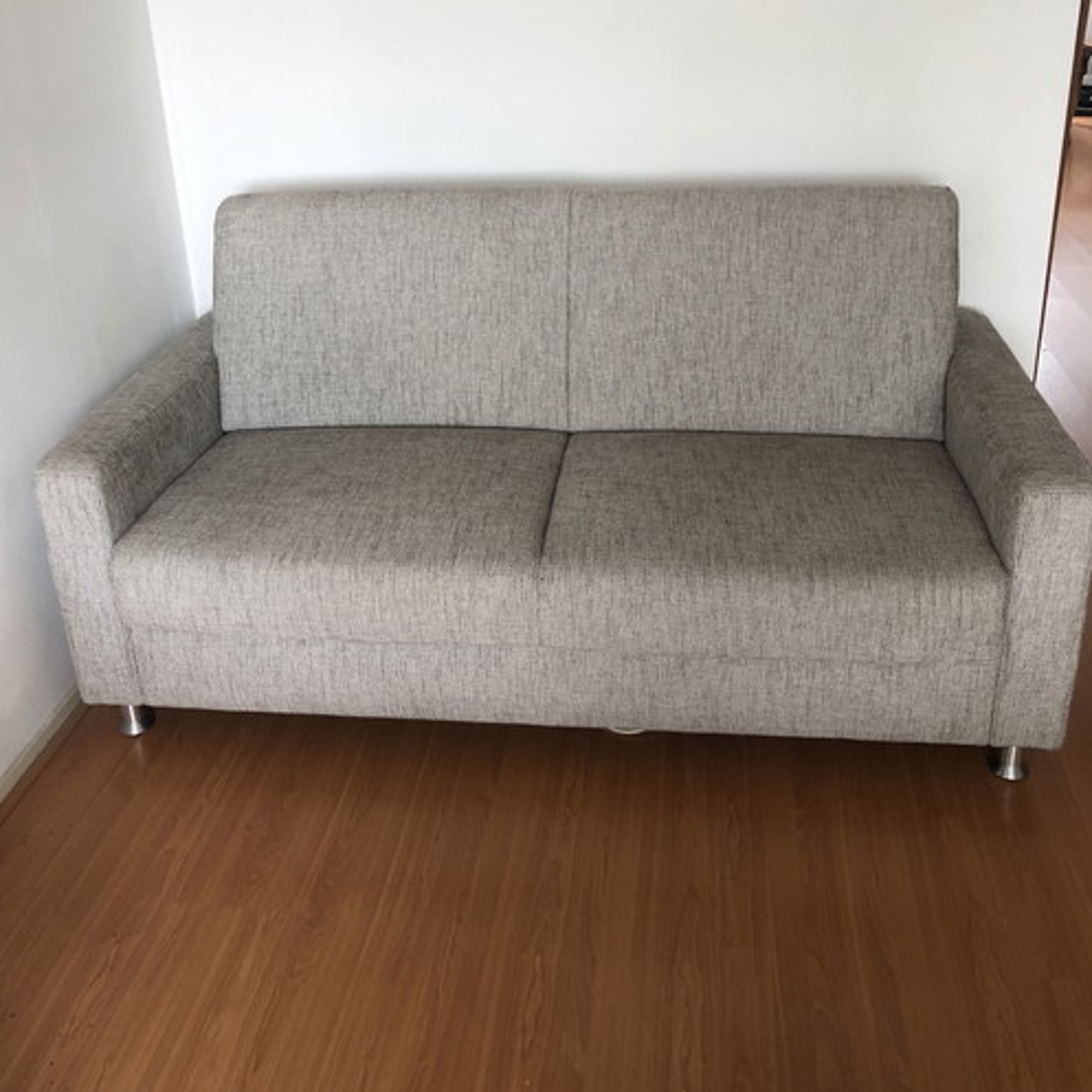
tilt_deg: -22.1
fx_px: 1213
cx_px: 547
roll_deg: +2.3
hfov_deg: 48.5
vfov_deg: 48.0
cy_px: 416
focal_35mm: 34
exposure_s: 1/30
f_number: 1.8
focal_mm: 4
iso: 32
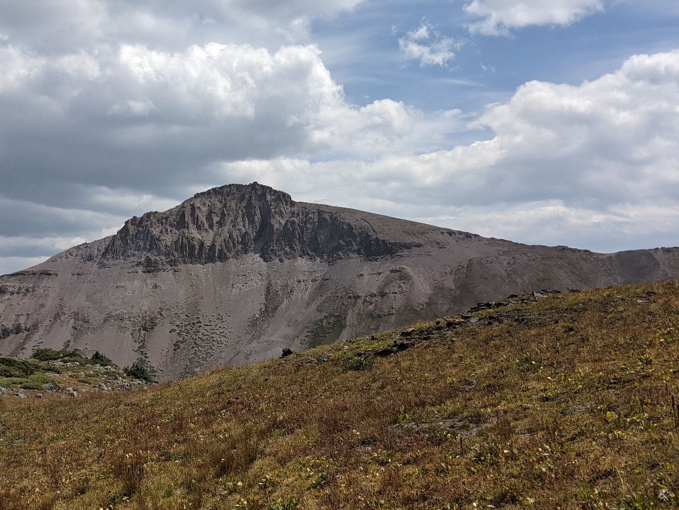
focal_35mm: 46
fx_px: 902
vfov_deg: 31.5
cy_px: 250
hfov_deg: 40.8
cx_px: 242
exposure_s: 1/7812
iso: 71
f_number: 1.73
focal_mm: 4.38
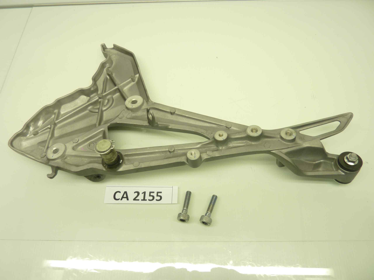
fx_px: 270
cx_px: 187
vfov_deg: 54.9
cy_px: 140
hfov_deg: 69.4
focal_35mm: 25
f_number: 3.3
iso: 80
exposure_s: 1/25
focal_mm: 4.1
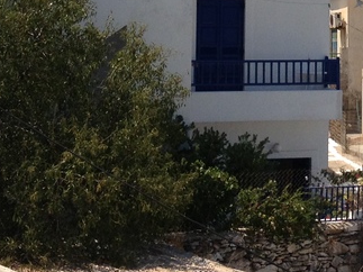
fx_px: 1363
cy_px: -64
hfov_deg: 14.8
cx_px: 406
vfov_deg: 11.2
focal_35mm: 130
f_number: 2.4
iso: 50
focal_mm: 4.28
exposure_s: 1/2513
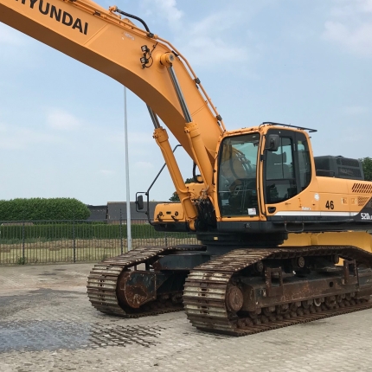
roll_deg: +1.4
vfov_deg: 36.6
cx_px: 106
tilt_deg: +10.4
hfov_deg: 36.2
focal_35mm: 46
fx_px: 559
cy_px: 137
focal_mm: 3.99
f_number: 1.8
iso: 20
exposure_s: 1/2519
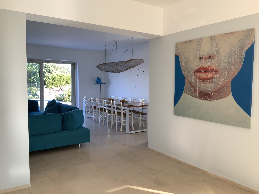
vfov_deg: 48.2
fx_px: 217
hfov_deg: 61.7
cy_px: 97
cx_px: 130
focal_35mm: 29
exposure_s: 1/100
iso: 25
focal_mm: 3
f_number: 1.8
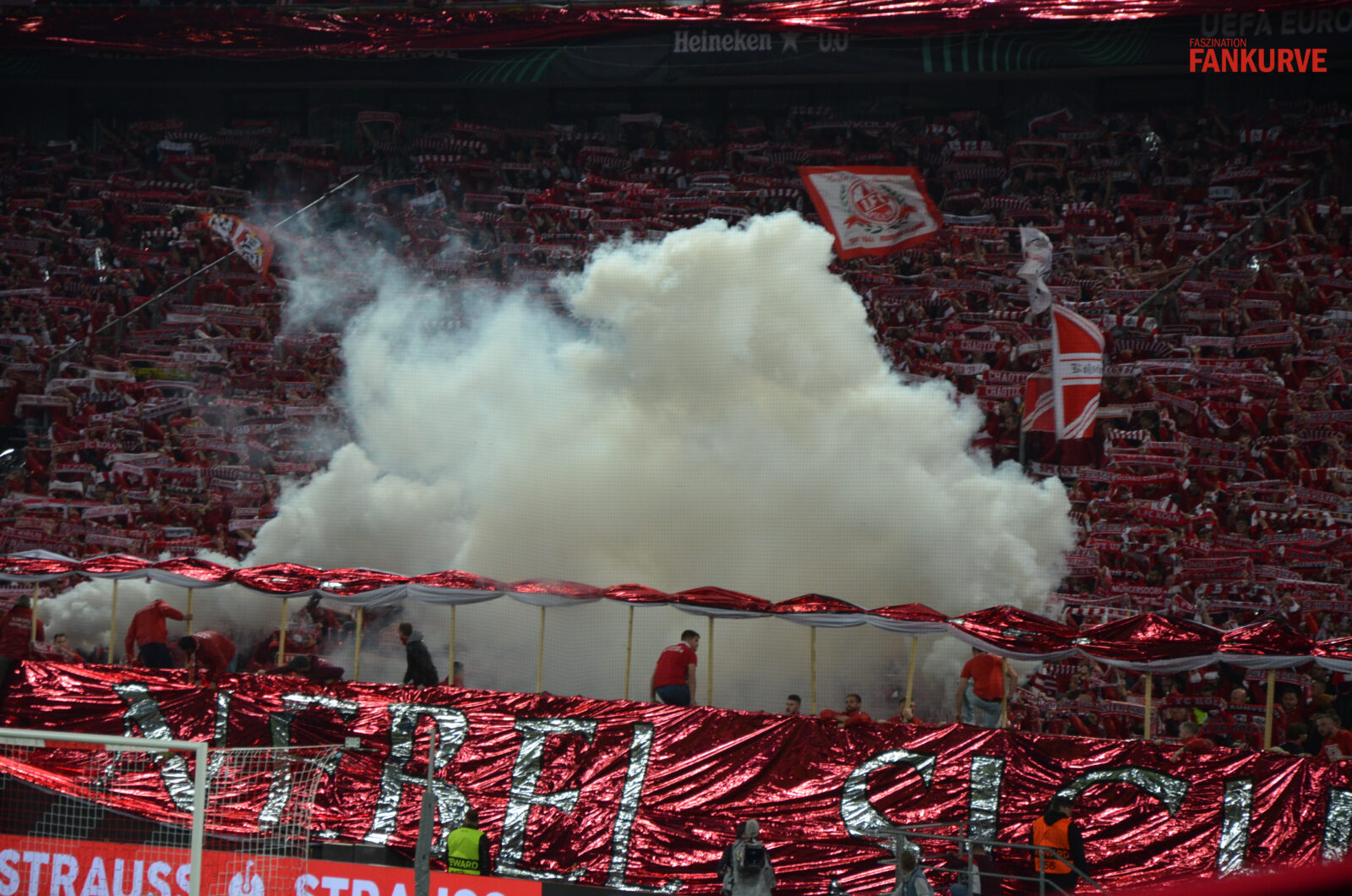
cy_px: 448
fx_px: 5903
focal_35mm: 158
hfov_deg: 13.1
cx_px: 676
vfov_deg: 8.7
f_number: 5.6
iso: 800
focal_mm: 105
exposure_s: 1/200
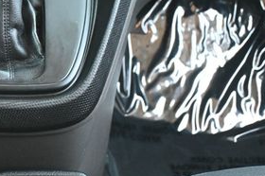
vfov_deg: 13.0
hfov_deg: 19.1
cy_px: 48
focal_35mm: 105
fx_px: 770
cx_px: 9
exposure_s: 1/80
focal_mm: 30.5
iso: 3200
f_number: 4.8
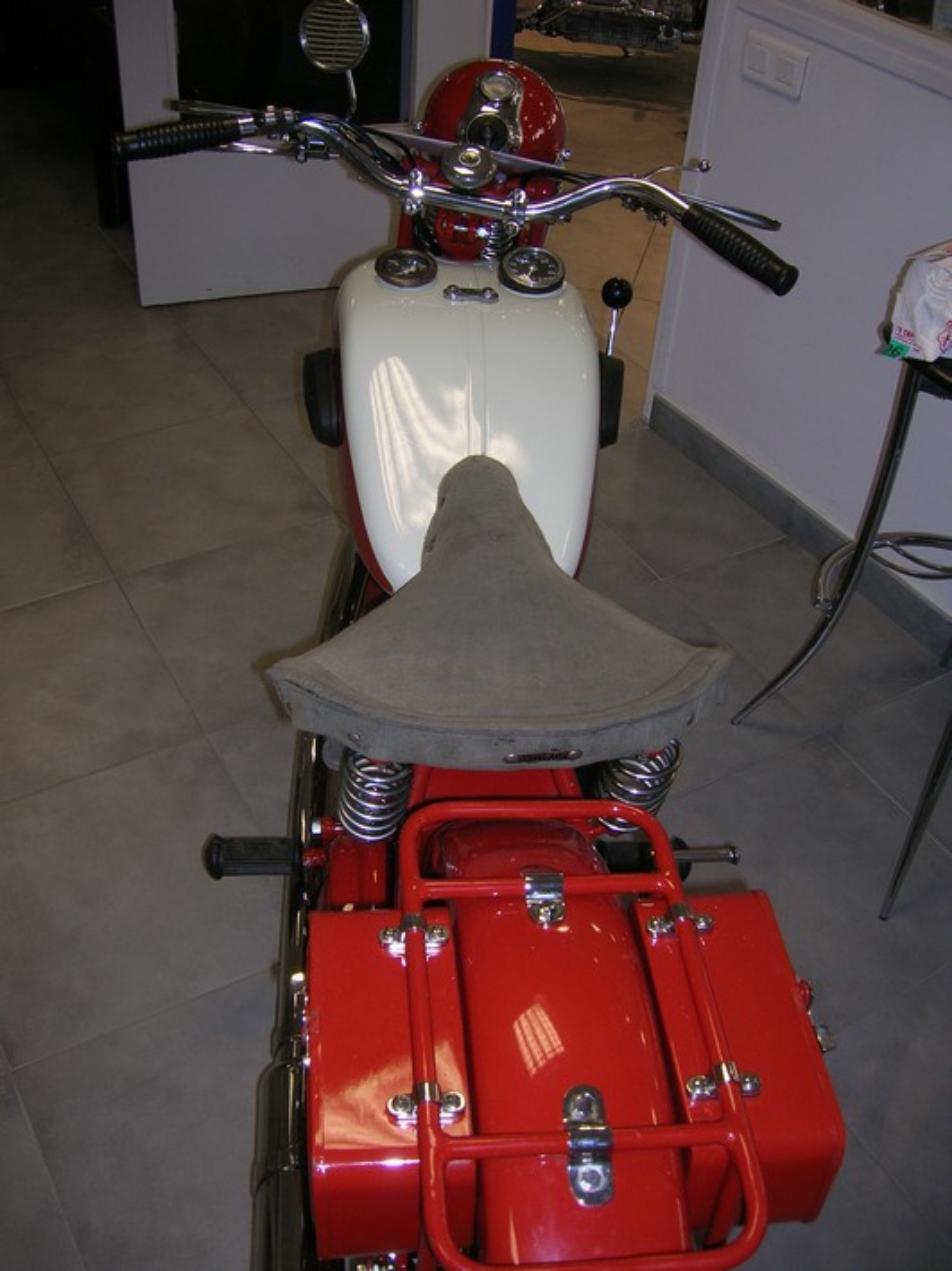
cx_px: 476
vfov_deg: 54.0
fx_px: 1248
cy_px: 636
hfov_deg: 41.8
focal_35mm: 34
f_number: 2.9
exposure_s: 1/60.1
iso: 50
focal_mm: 5.7
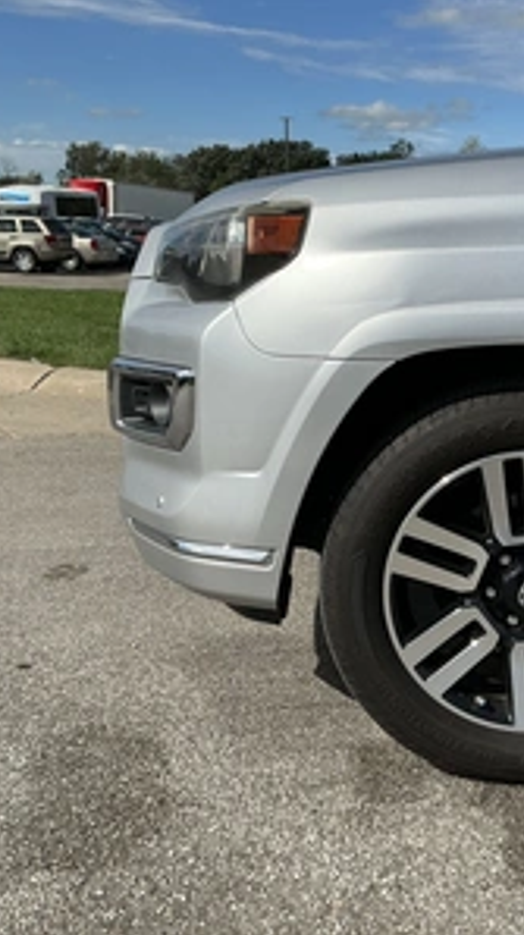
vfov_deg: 49.4
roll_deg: -1.8
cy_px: 468
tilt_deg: -11.3
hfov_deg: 28.6
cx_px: 380
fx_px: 1016
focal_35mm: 41
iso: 25
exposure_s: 1/2801
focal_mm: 3
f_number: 1.8
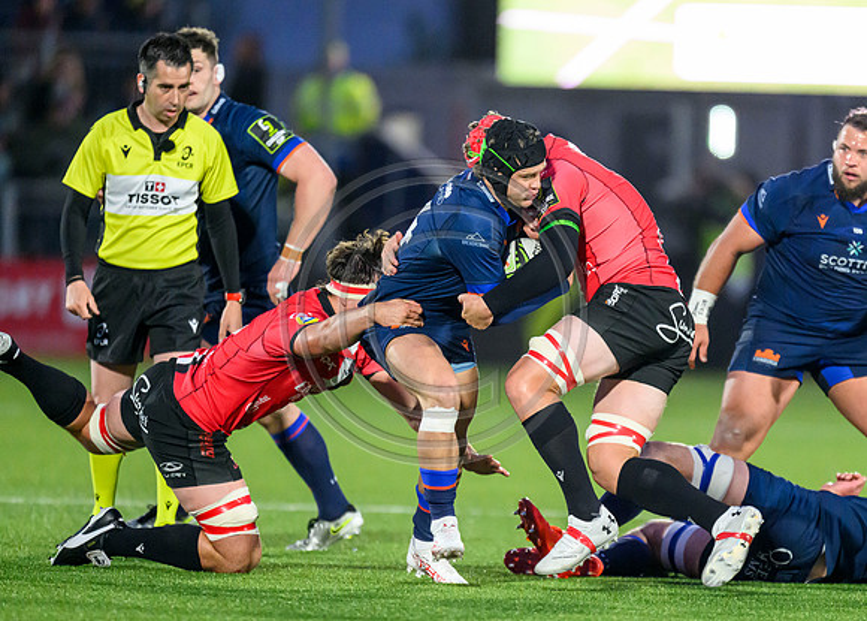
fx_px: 17102
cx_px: 548
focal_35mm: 694
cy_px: 362
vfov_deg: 2.1
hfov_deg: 2.9
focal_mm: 560
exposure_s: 1/1000
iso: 10000
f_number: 4
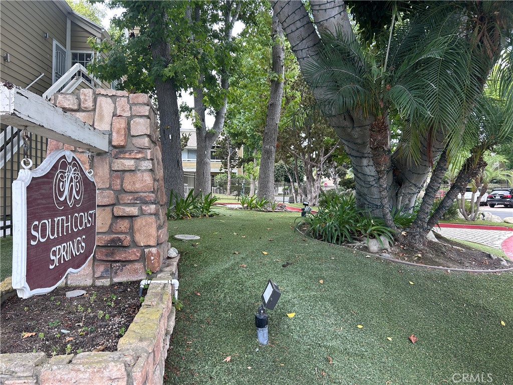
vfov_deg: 53.1
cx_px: 256
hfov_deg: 67.3
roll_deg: -0.7
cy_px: 192
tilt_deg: -0.6
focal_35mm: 26
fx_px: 385
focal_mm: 5.7
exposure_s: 1/486
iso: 50
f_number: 1.5
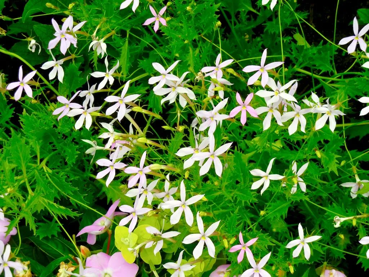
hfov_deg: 22.0
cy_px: 138
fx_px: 949
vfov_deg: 16.6
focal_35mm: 89
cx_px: 184
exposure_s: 1/734
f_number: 4.4
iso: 160
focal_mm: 16
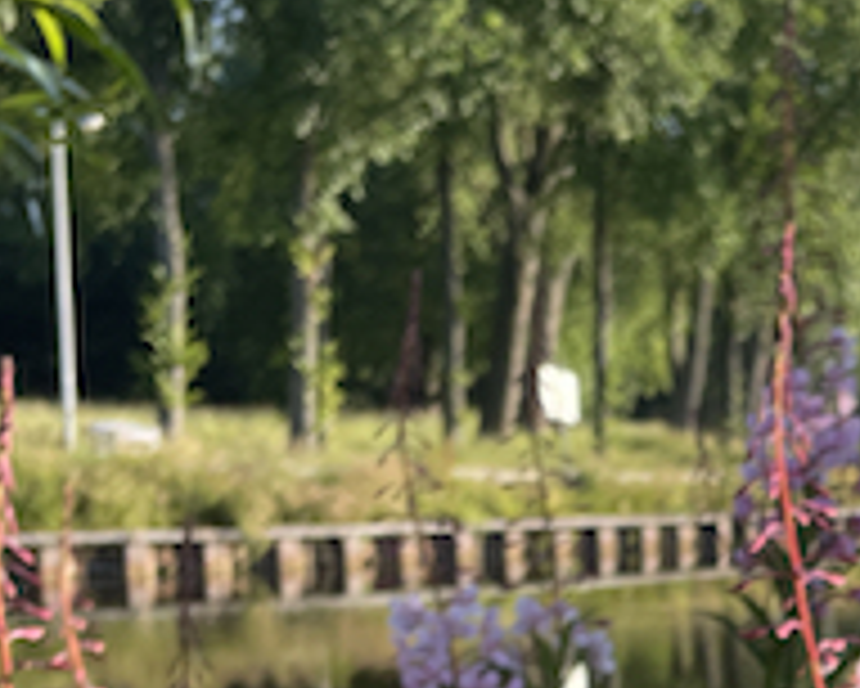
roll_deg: -0.6
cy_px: 980
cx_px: 1049
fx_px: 2597
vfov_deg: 14.3
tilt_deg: -11.4
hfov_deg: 17.8
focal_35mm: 102
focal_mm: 4.2
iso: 50
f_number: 1.6
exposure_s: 1/1595
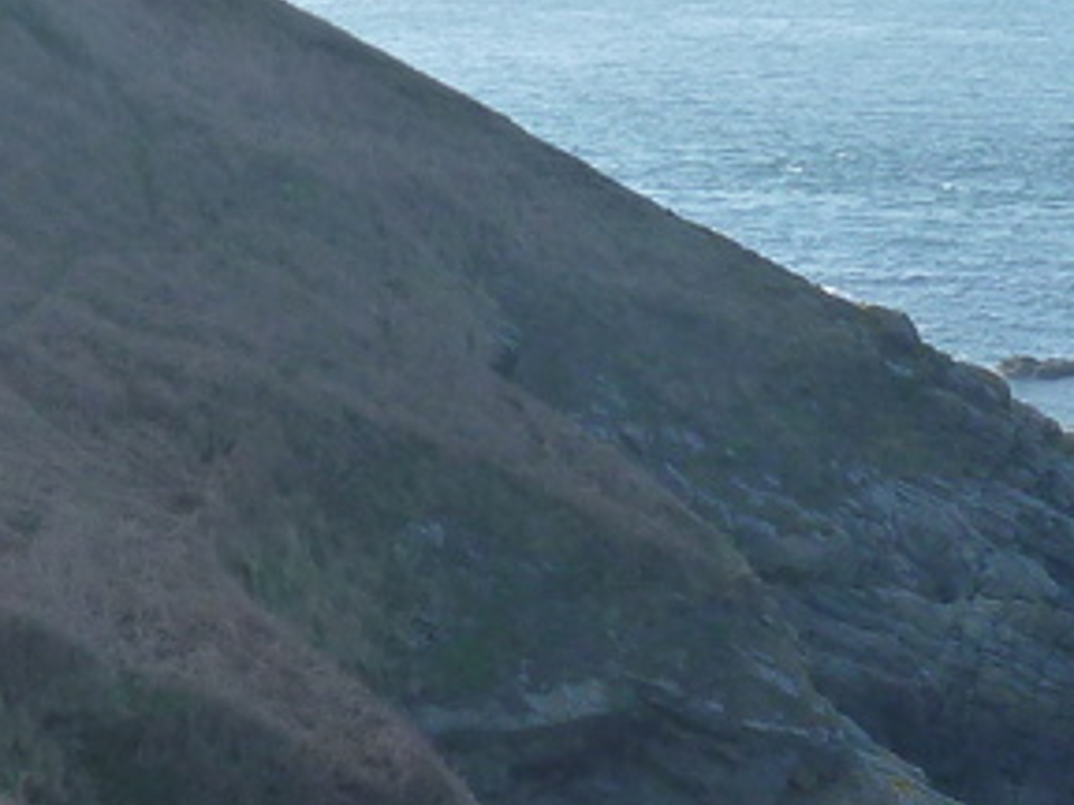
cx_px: 548
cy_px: 481
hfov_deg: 18.9
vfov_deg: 14.2
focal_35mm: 104
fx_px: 3227
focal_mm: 4.1
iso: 125
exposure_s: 1/320
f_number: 4
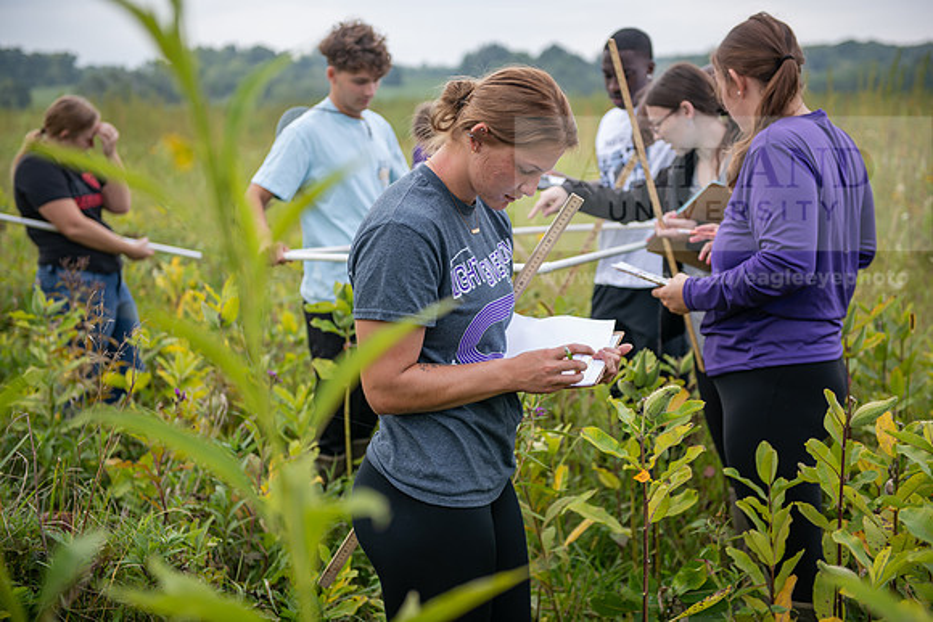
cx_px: 466
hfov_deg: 35.6
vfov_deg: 24.2
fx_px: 1452
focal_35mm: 56
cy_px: 311
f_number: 3.2
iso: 100
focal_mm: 56
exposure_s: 1/320
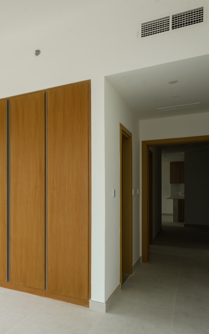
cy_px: 168
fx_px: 283
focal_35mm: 31
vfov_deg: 61.2
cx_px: -25
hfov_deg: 34.6
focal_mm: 20
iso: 80
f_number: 11
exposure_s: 1/6
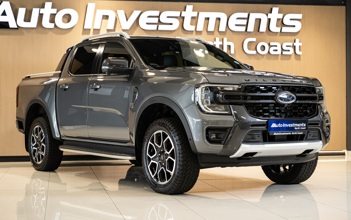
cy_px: 111
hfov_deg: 31.1
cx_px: 177
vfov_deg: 19.7
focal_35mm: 66
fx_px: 631
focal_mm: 64
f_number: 2.8
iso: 640
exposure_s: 1/160
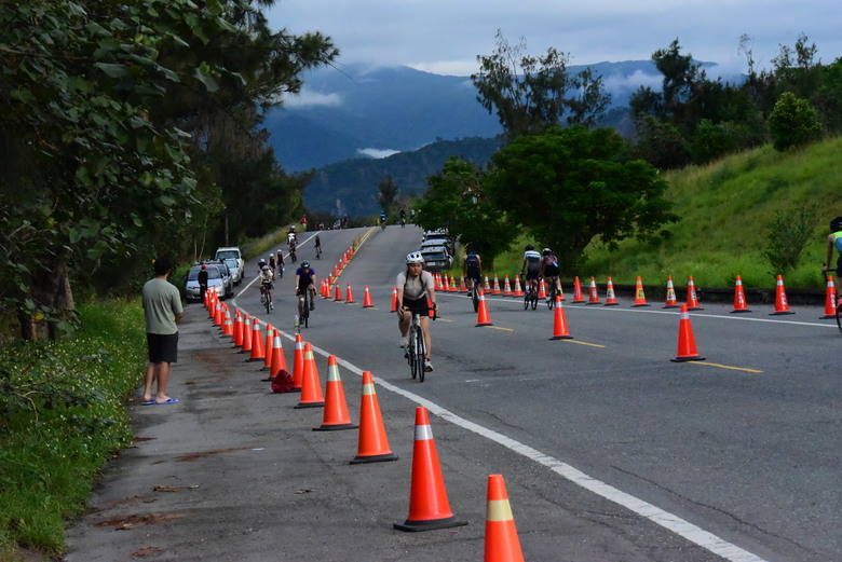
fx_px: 2621
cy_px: 281
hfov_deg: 18.3
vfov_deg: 12.2
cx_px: 421
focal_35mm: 112
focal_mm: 112
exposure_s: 1/4000
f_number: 16
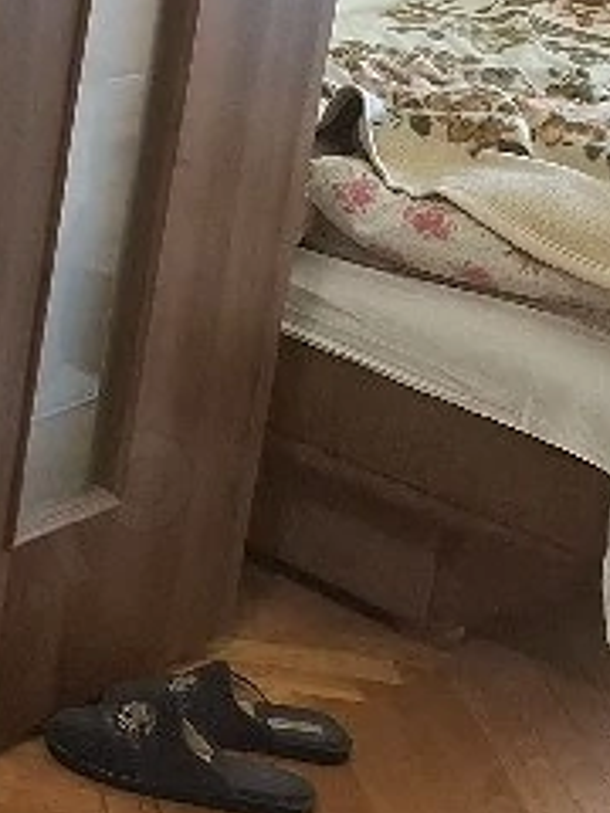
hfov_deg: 12.4
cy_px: -156
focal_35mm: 96
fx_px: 2256
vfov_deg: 19.3
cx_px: -824
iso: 250
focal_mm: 5.54
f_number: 1.8
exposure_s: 1/50
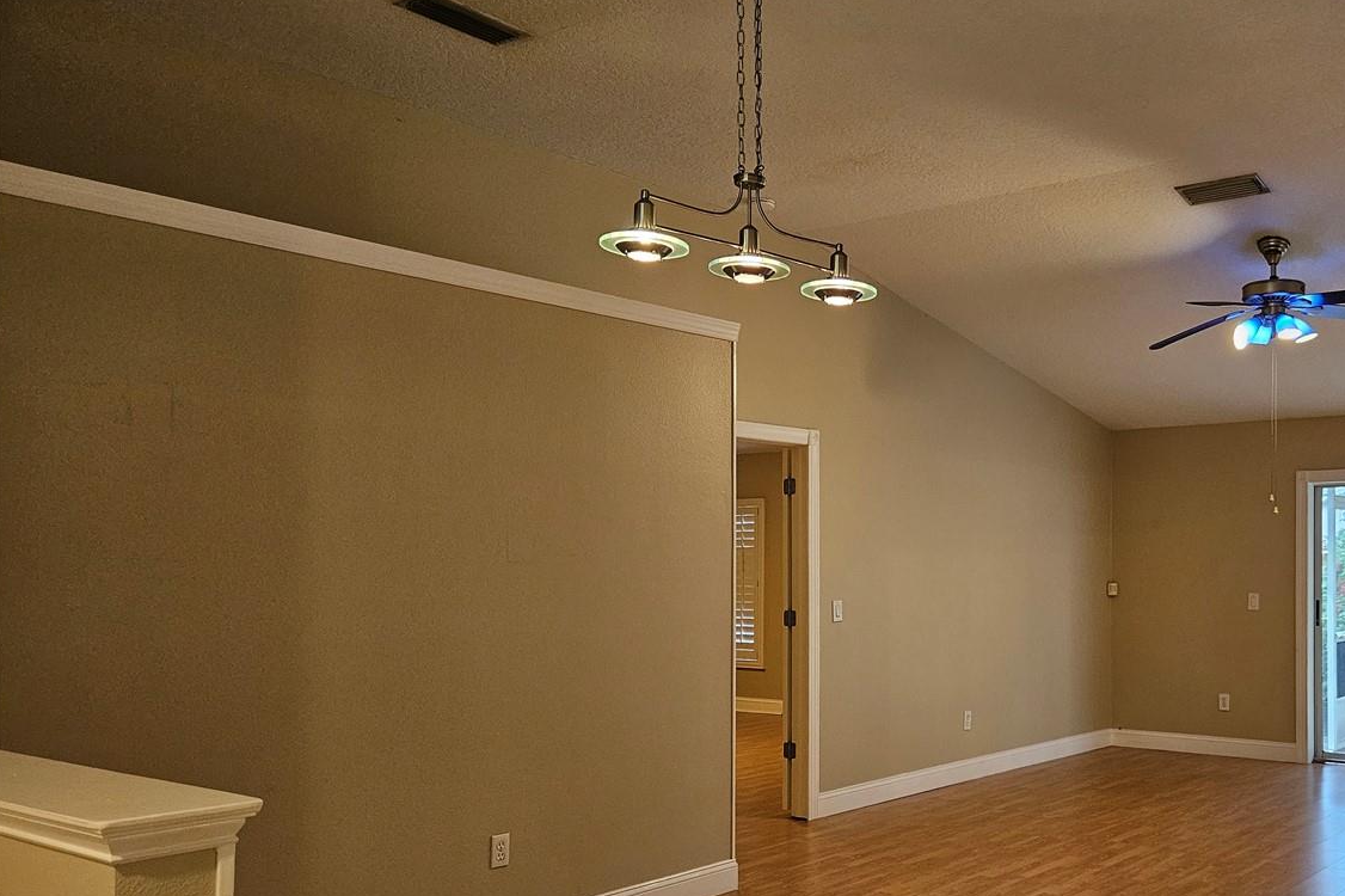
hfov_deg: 54.1
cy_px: 548
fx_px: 1270
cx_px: 948
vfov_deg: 38.7
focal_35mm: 34
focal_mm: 5.4
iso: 400
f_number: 1.8
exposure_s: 1/120
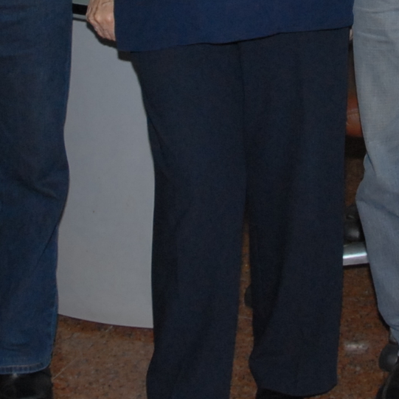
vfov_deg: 13.7
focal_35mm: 123
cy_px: -103
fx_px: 1604
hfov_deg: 14.1
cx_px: 298
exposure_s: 1/160
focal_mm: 18
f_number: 4.5
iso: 400
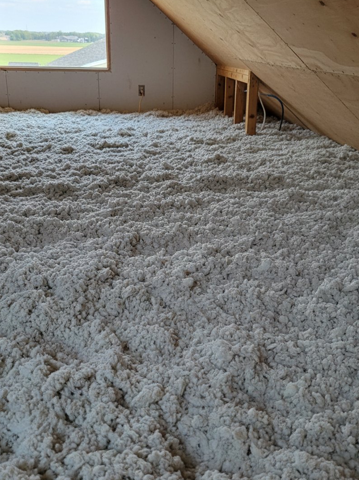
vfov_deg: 67.2
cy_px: 258
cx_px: 182
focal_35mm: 26
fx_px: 360
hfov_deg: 53.0
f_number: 1.8
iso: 733
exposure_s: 1/94
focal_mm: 6.4
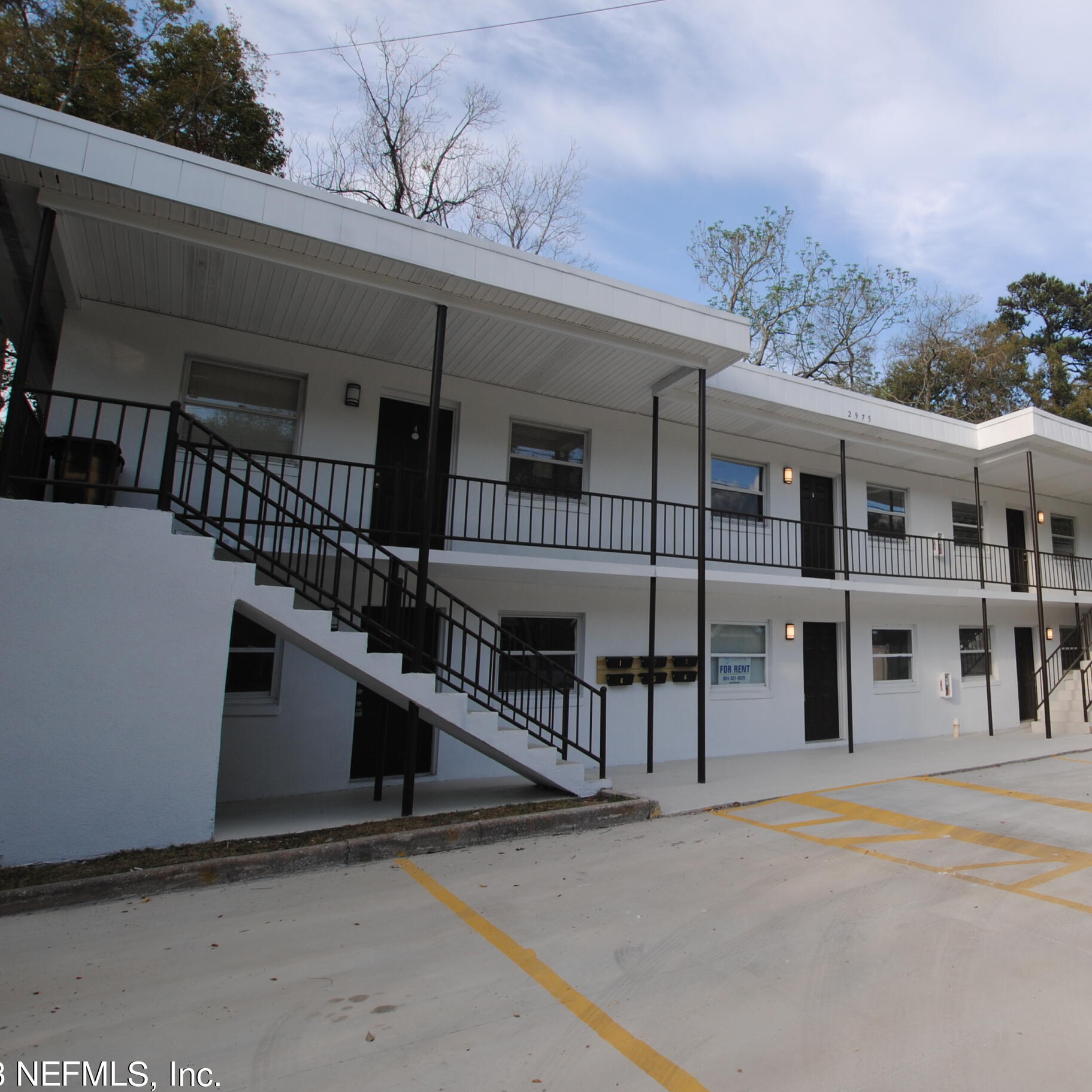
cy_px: 528
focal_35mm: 21
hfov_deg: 68.1
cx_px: 802
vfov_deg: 72.1
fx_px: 749
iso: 100
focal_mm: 10
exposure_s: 1/200
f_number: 7.1
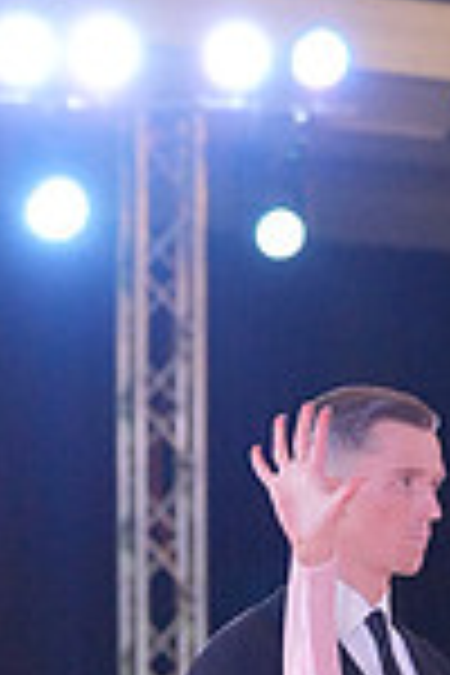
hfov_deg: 4.1
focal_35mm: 336
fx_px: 6300
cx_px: 398
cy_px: 990
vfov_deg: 6.1
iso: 6400
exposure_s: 1/500
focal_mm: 87
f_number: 4
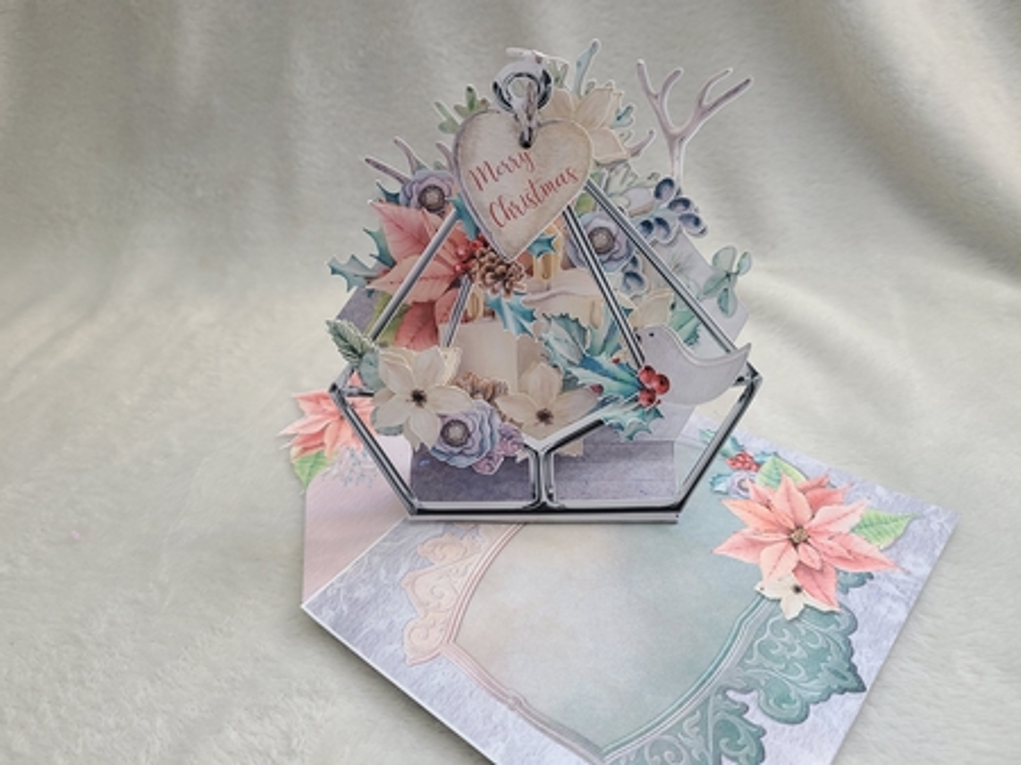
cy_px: 382
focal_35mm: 26
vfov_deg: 53.0
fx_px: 766
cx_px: 510
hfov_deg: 67.3
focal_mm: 5.4
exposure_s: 1/60
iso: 64
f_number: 1.8
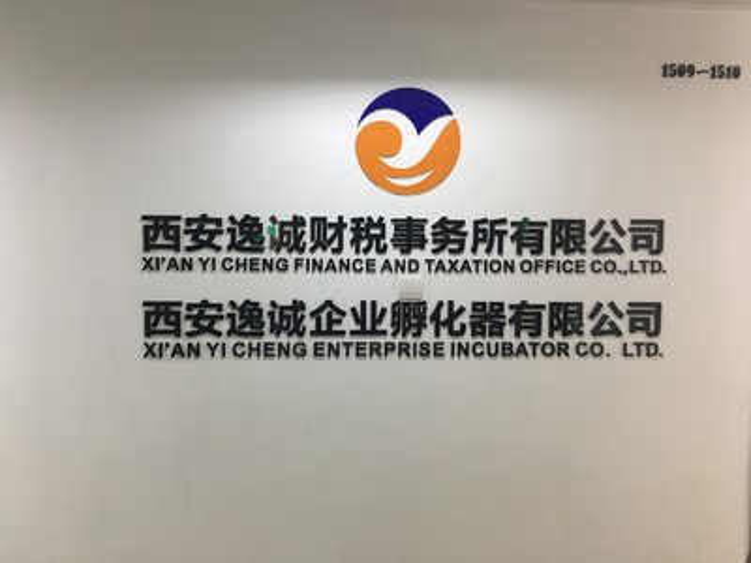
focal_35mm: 29
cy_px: 282
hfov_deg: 61.7
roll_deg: -0.3
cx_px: 376
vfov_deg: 48.2
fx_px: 629
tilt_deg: -2.9
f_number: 2.2
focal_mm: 4.15
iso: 64
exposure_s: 1/17
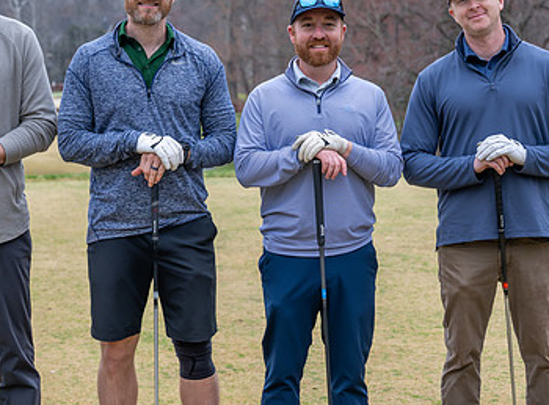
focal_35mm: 136
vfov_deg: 10.8
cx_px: 278
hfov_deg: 14.6
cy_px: 172
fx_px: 2144
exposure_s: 1/320
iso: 250
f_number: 5.6
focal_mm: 74
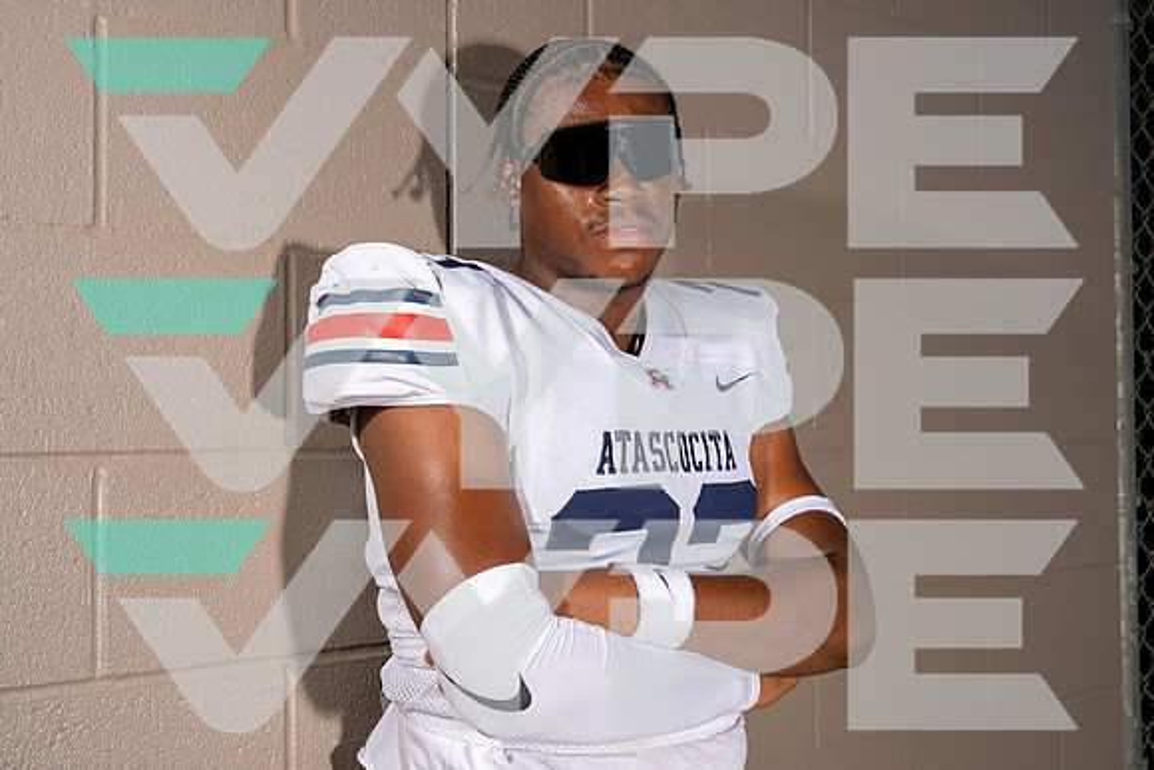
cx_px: 577
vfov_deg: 28.7
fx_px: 1507
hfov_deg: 41.9
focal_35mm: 47
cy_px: 385
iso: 160
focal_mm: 47
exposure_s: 1/250
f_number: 10
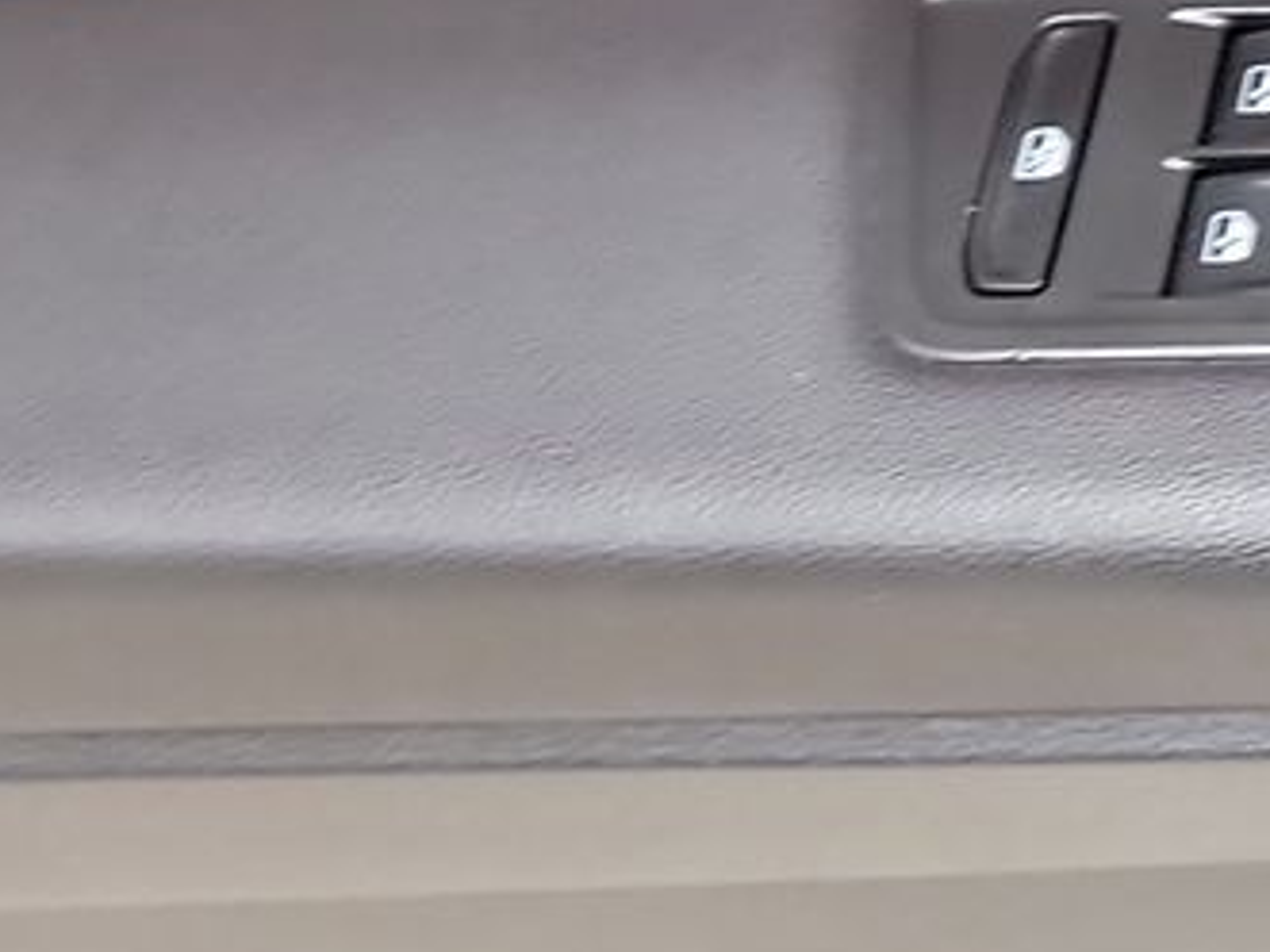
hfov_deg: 14.8
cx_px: 2291
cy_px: -127
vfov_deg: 12.5
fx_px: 4254
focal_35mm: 116
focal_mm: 6.7
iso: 845
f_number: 1.8
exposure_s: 1/19
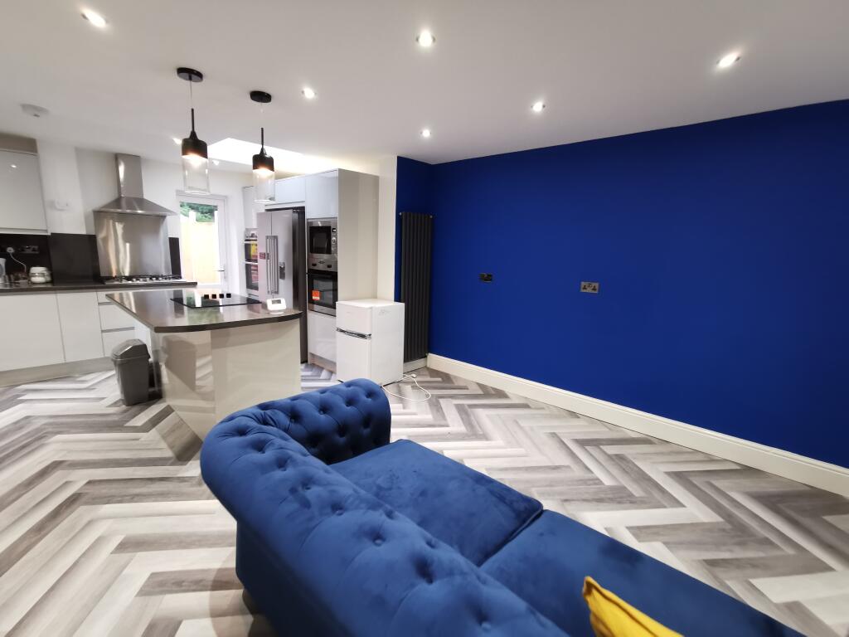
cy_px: 318
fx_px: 392
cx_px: 424
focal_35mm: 16
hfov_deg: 94.5
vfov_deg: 78.1
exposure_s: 1/33.3
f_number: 2.2
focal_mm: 2.35
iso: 250
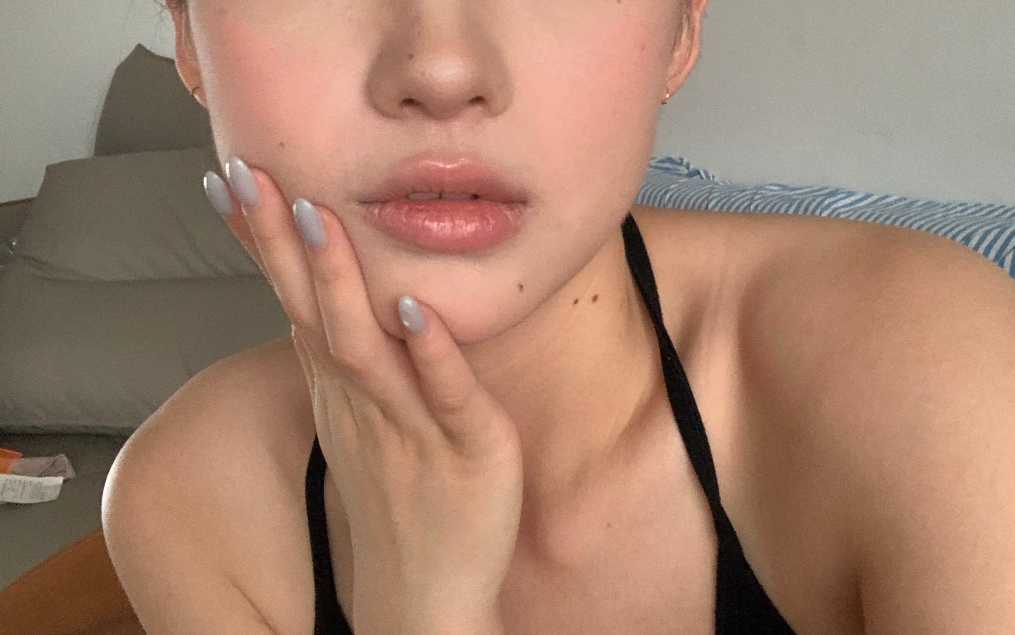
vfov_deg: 27.6
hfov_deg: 43.5
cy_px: 148
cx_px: 507
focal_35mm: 46
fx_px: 1272
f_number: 2.2
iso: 250
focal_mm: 2.87
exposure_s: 1/60
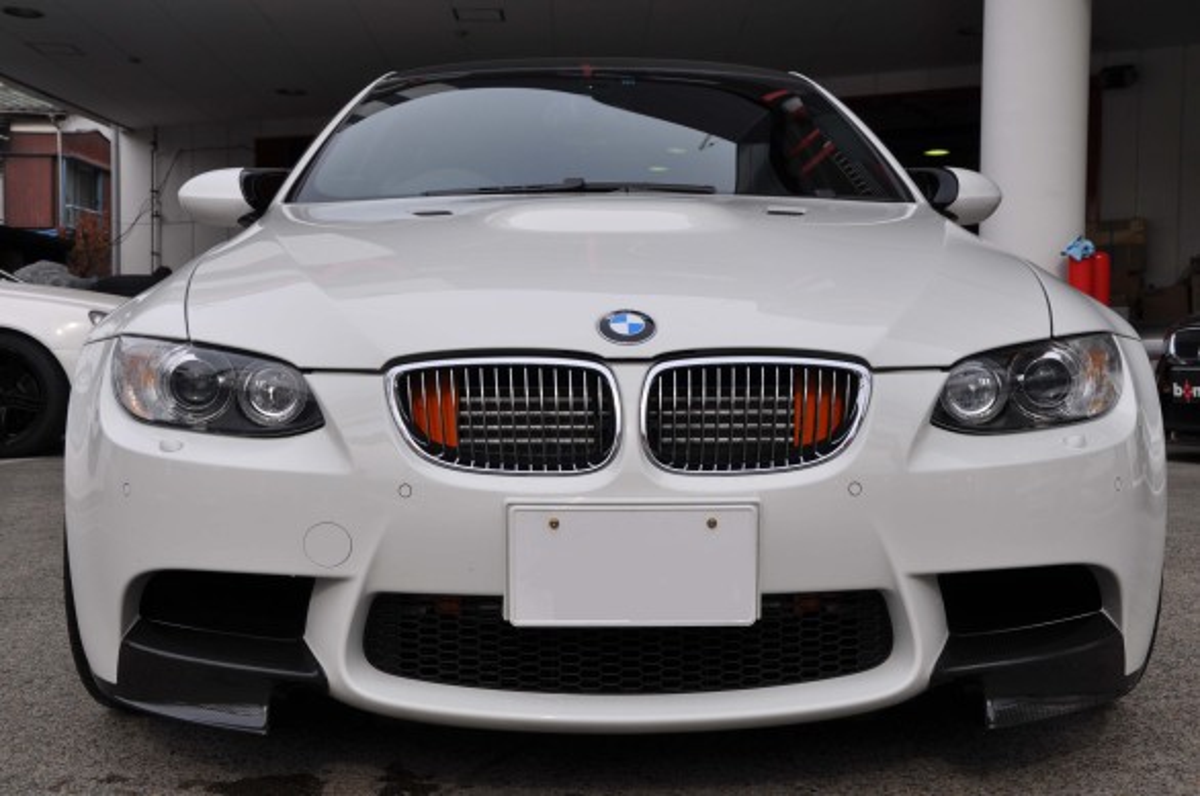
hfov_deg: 38.9
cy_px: 398
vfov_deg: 26.4
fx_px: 1698
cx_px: 600
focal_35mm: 51
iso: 200
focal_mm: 34
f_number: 13
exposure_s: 1/160
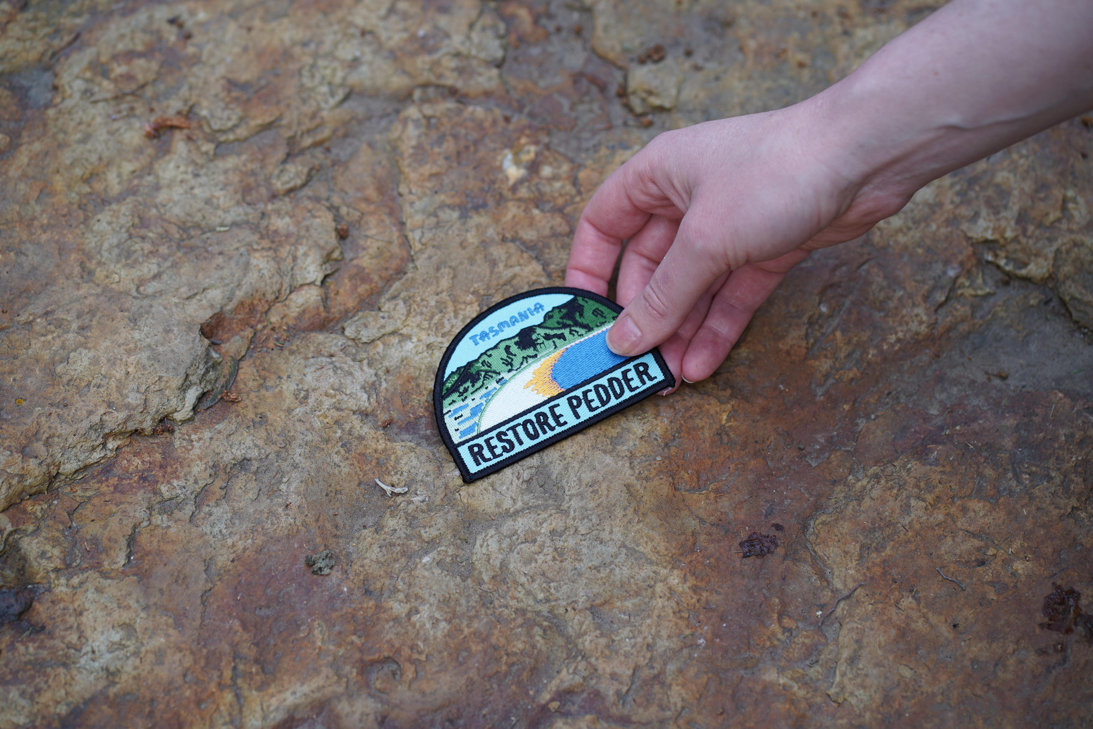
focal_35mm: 85
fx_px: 2580
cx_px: 546
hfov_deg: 23.9
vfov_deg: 16.1
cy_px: 364
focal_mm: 85
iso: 100
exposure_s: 1/160
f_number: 4
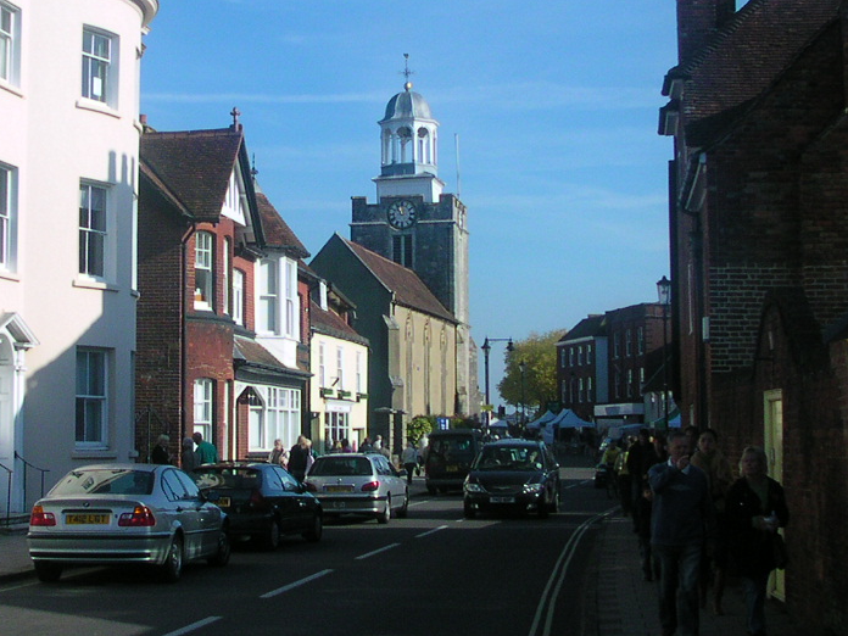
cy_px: 286
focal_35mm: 68
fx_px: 1666
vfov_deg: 21.6
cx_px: 274
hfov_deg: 28.4
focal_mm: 5.6
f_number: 4.5
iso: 100
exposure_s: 1/545
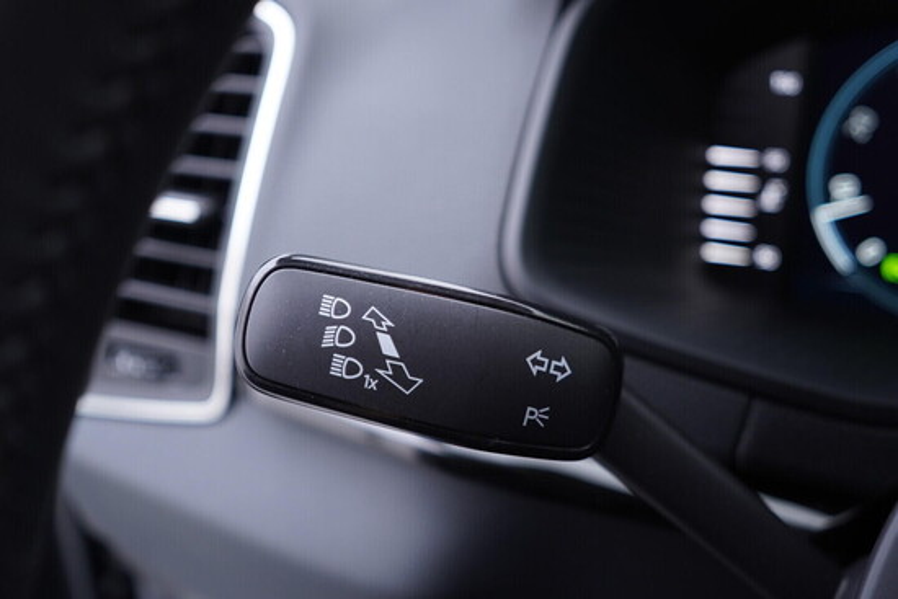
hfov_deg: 53.1
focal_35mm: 36
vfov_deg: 36.9
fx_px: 898
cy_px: 300
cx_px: 449
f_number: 2.8
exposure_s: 1/40
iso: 250
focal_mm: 24
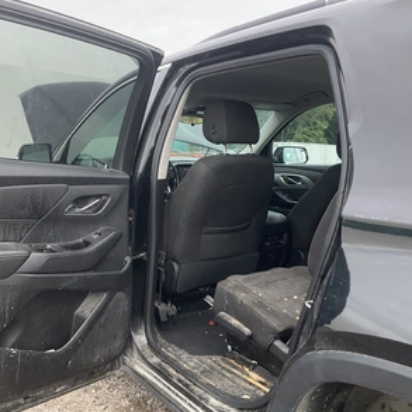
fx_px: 471
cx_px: 179
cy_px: 208
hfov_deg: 47.1
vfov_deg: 47.2
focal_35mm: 35
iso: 25
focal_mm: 3
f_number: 1.8
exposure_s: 1/274
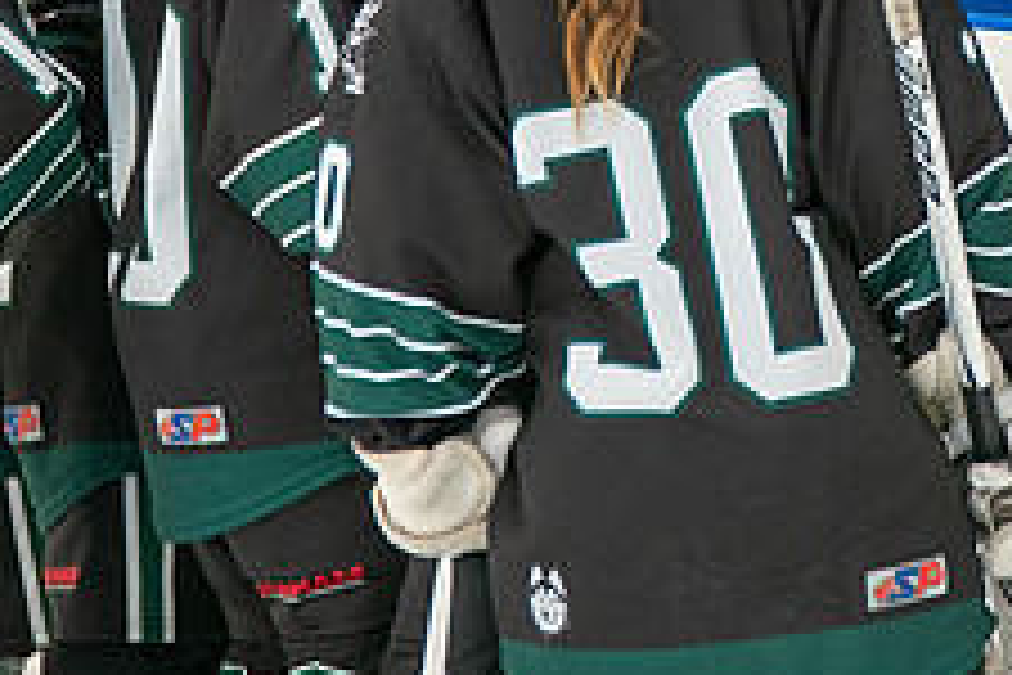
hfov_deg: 2.4
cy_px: -479
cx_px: 1013
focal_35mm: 876
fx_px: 24623
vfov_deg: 1.6
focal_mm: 247
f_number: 3.5
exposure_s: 1/1600
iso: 1600
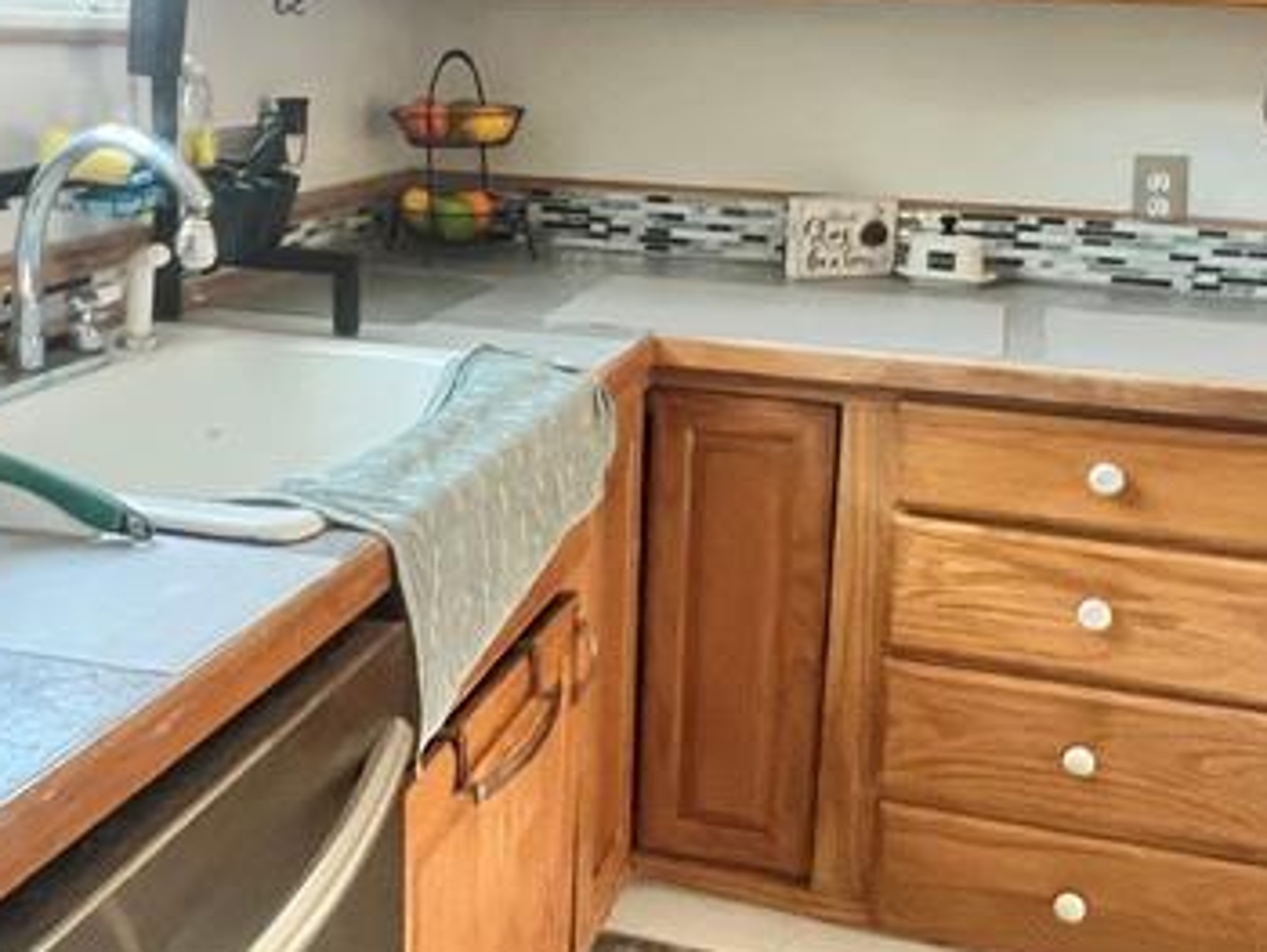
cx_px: 590
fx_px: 1392
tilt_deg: -8.6
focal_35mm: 38
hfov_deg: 48.9
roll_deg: -1.8
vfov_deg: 37.1
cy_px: 279
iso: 400
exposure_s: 1/60
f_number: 1.8
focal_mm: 1.57
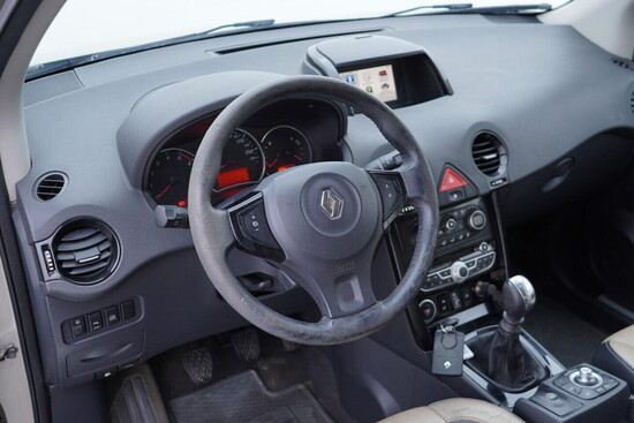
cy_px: 212
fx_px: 634
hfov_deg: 53.1
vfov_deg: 36.9
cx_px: 317
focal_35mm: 36
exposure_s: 1/40
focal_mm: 24
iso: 160
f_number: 2.8
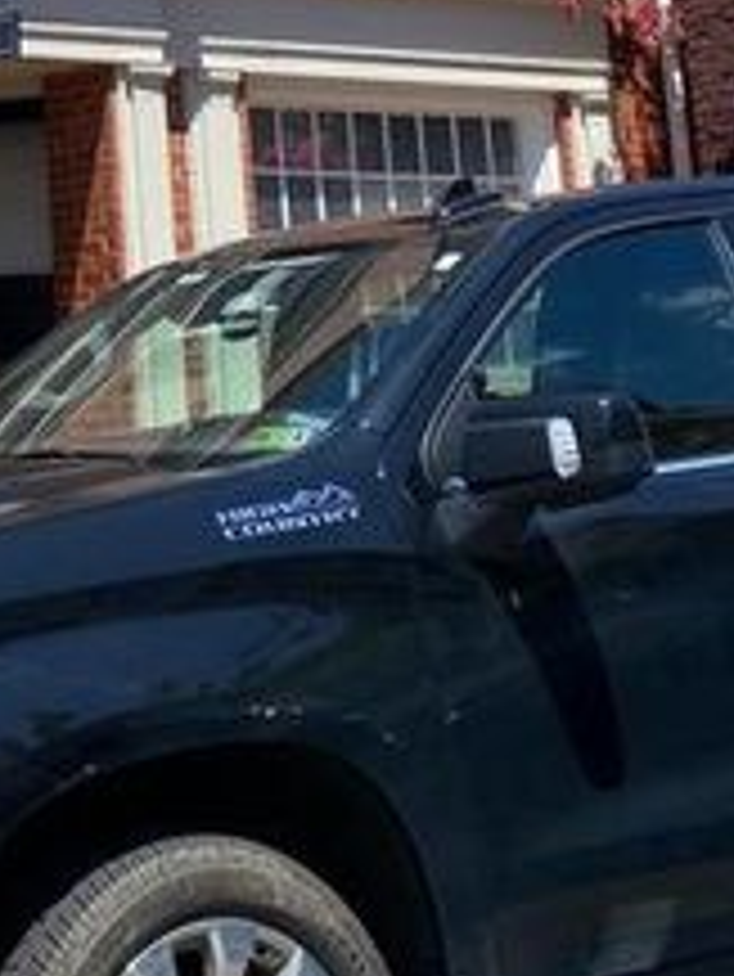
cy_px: -115
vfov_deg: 22.9
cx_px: -225
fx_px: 2260
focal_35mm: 80
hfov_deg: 17.3
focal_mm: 4.25
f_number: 1.8
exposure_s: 1/1898
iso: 32
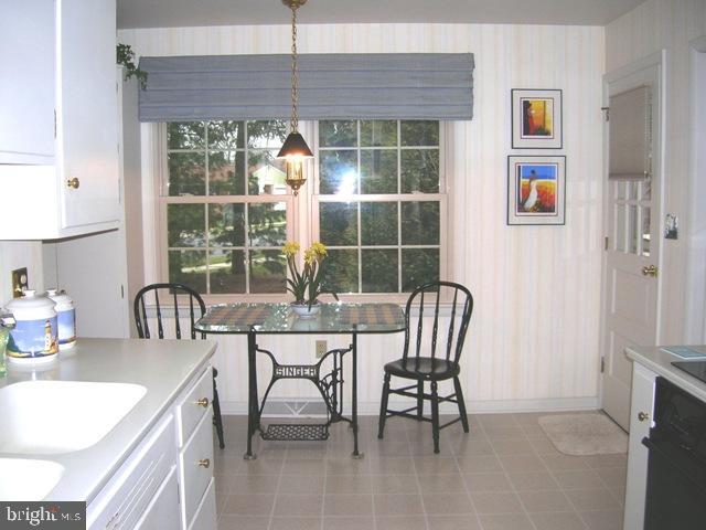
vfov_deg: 41.8
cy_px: 265
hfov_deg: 54.0
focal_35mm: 34
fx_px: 693
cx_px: 353
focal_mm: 5.7
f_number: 2.9
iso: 70
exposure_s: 1/60.1
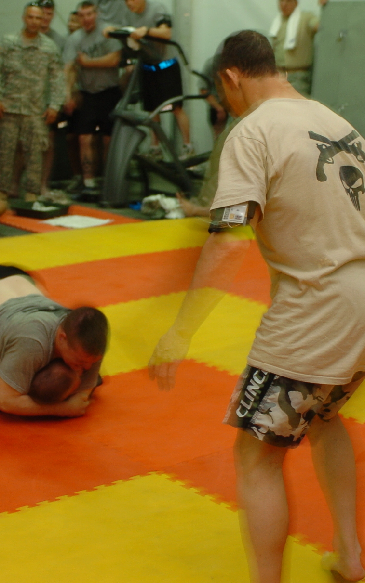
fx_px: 1034
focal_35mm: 65
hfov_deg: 20.0
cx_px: 138
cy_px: 289
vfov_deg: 31.5
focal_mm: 28
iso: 200
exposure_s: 1/6
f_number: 2.8
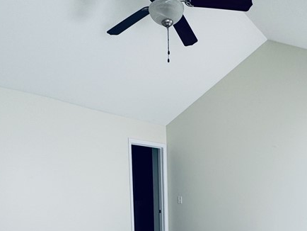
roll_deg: +0.4
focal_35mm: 33
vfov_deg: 39.3
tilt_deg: -7.6
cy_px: 215
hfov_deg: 55.0
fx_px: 293
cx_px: 183
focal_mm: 2.22
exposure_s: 1/99
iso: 64
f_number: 2.2
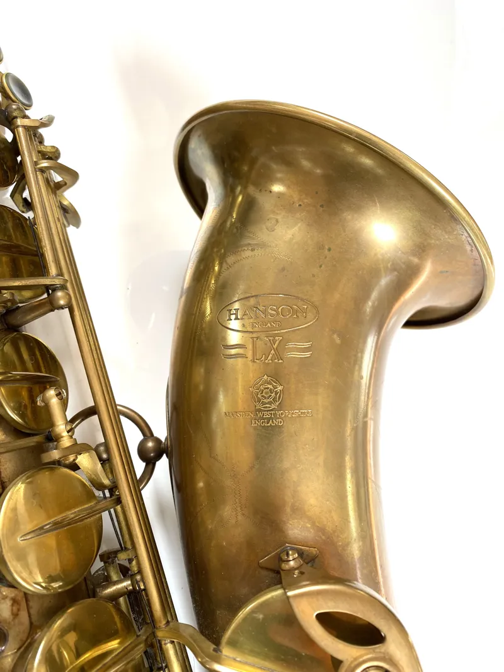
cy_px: 336
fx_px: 505
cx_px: 252
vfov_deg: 67.3
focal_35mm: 26
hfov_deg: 53.1
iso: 32
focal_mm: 4.25
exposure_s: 1/119
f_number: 1.8
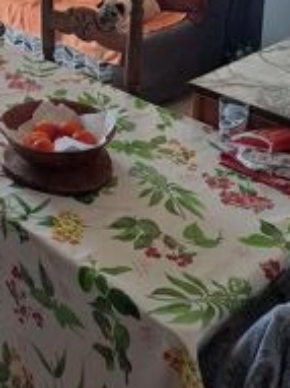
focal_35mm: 56
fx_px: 626
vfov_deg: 30.8
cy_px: -34
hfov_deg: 25.3
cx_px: 34
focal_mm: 4.65
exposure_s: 1/100
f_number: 1.8
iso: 50
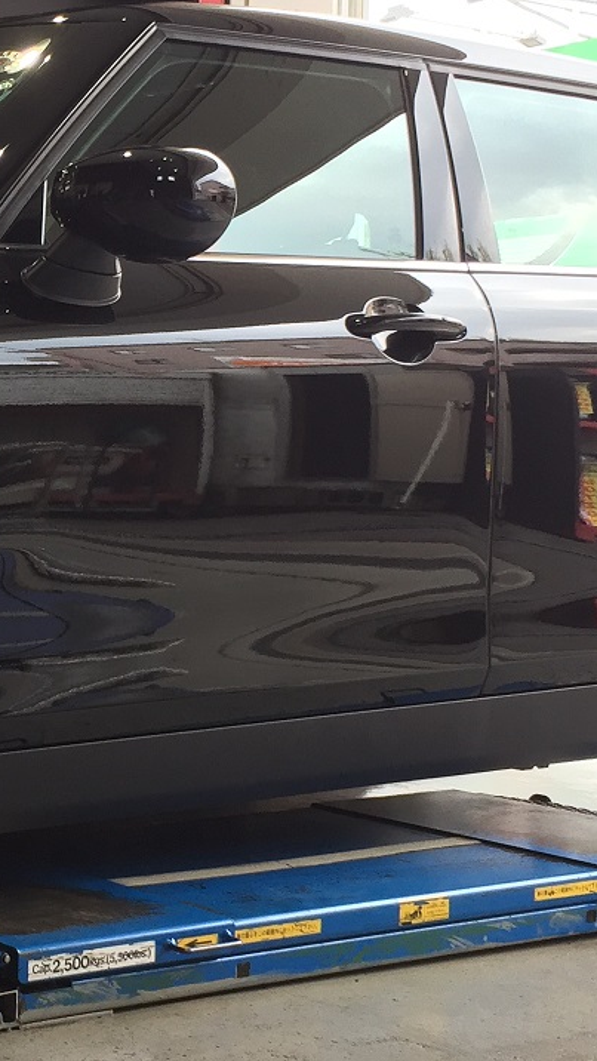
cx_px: -111
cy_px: 477
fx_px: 2025
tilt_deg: -0.7
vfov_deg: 29.3
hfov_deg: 16.1
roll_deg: -2.2
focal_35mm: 72
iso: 50
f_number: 2.2
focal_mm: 4.15
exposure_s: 1/120
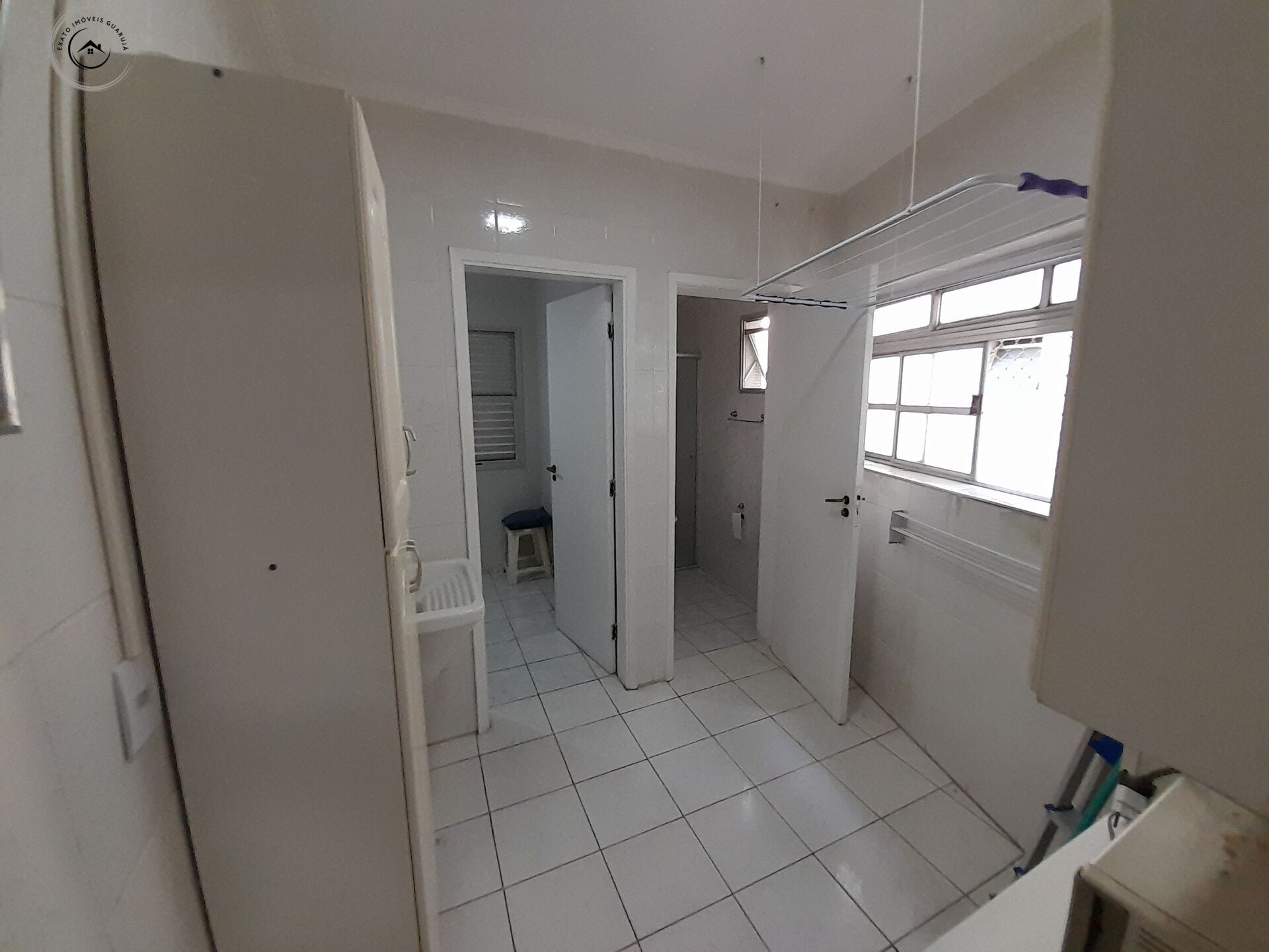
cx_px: 634
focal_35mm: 13
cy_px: 476
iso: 125
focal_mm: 1.13
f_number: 2.2
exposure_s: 1/50
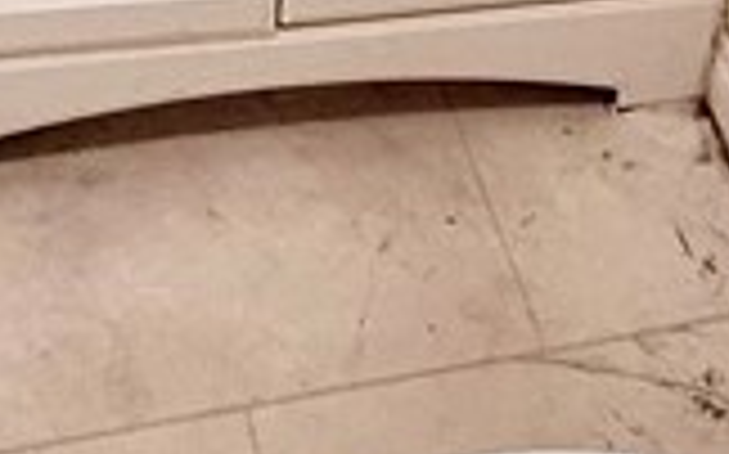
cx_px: 279
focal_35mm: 94
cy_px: -939
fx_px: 1866
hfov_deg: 22.1
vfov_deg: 10.0
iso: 250
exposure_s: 1/120
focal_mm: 2.22
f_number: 2.2
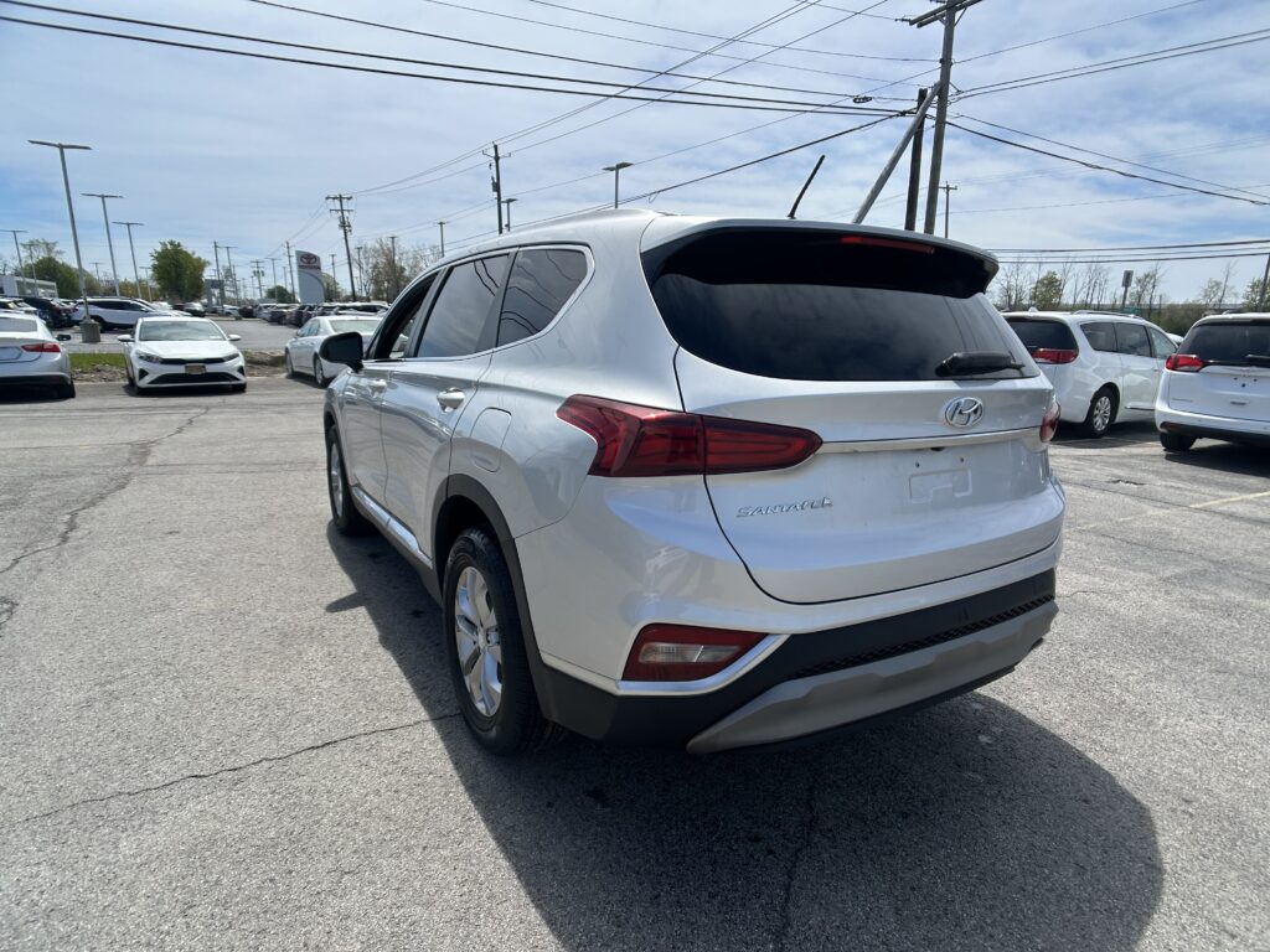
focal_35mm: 26
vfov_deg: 53.1
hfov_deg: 67.3
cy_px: 476
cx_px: 635
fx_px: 954
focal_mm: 5.7
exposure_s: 1/4831
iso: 50
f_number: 1.5
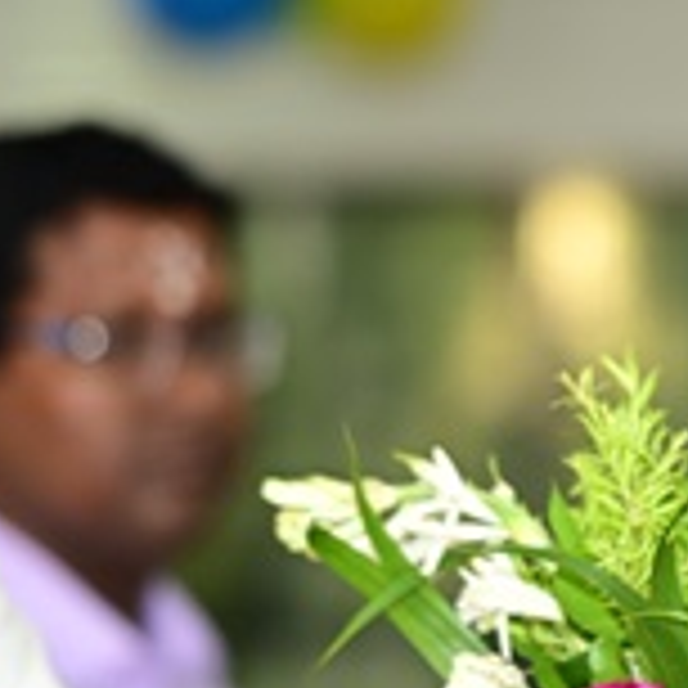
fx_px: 8950
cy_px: 391
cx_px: 895
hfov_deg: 4.4
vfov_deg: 4.4
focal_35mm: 398
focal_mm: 85
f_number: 1.8
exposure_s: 1/200
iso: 250
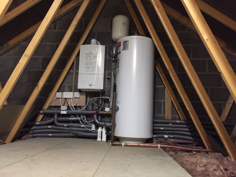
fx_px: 198
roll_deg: -2.9
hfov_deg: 61.7
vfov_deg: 48.2
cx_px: 118
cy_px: 88
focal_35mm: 29
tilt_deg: +7.3
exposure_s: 1/15
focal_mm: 4.15
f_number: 2.2
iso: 400
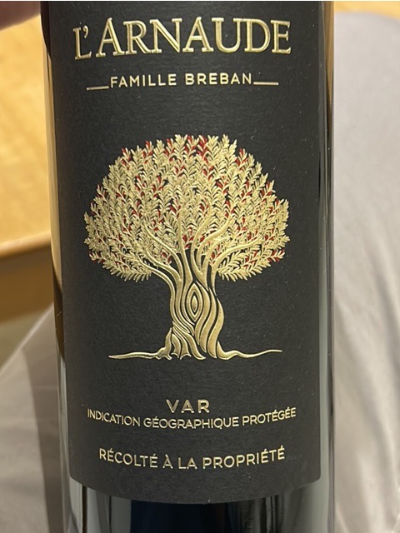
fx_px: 416
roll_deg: +0.0
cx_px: 200
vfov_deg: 65.3
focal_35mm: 27
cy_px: 266
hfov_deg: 51.4
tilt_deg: -38.2
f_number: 1.5
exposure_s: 1/50
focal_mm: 5.7
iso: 320
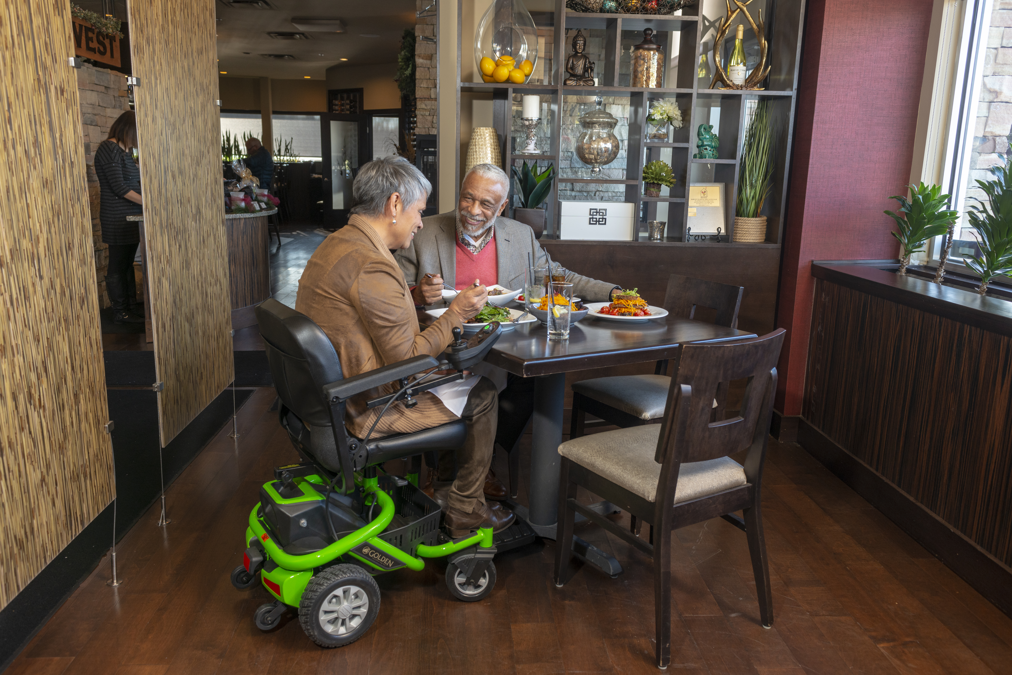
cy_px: 338
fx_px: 787
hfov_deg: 65.5
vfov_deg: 46.4
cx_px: 506
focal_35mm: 28
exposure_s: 1/40
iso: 400
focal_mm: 28
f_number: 6.3
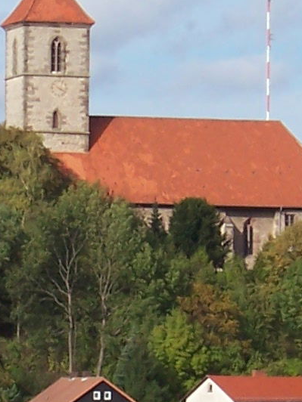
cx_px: 17
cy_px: 361
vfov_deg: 5.6
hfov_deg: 4.2
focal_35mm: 355
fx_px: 4129
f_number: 8
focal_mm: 13.5
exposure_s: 1/180
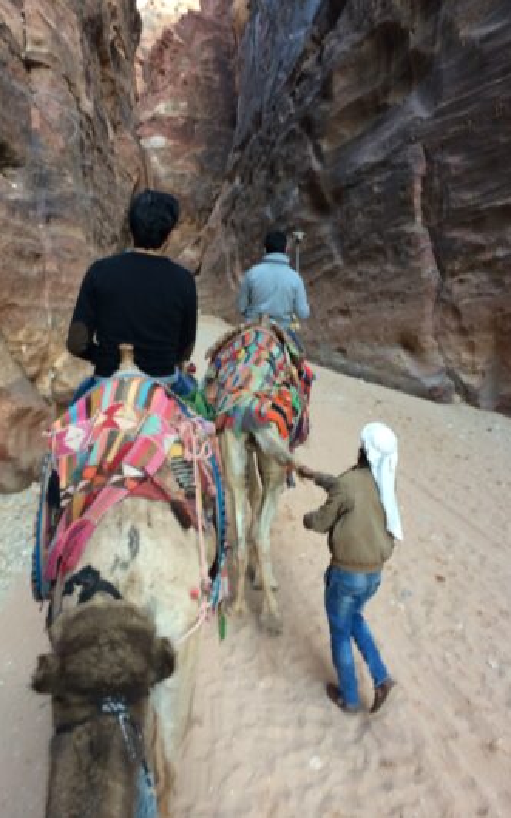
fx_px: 713
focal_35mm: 32
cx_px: 208
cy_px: 408
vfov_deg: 59.7
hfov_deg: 39.3
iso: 50
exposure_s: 1/30
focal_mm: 4.12
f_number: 2.2
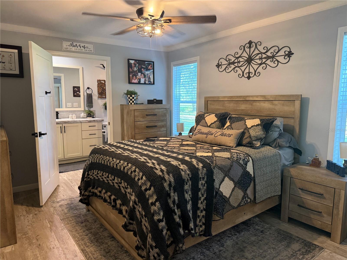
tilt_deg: -6.1
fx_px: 241
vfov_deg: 56.8
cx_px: 174
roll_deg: +0.3
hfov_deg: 71.6
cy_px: 130
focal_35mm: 24
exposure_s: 1/60
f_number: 1.78
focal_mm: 6.76
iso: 320
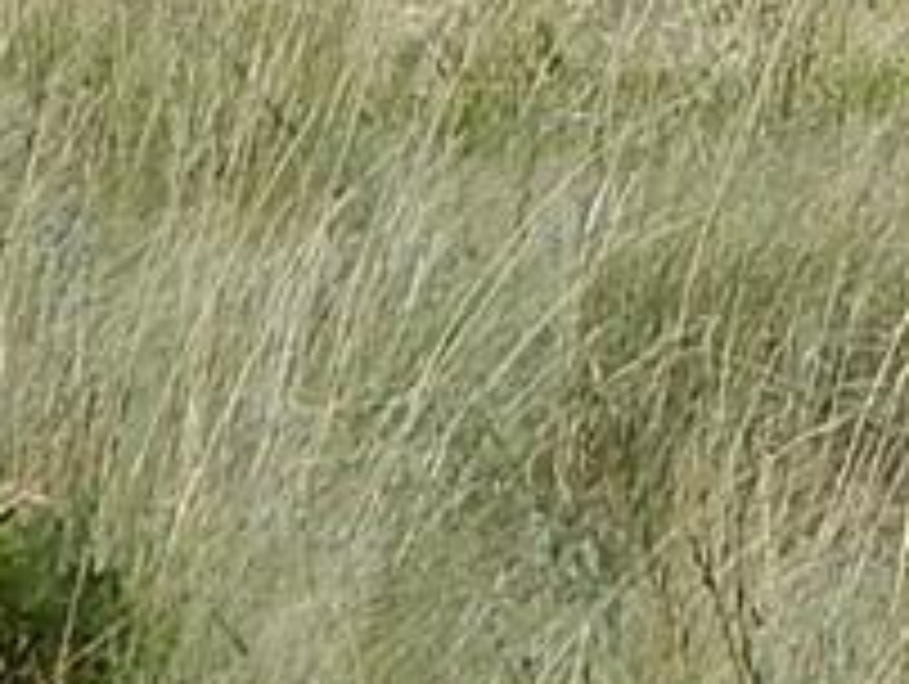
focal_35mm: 593
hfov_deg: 3.3
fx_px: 15590
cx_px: 2192
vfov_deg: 2.5
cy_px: -1233
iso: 125
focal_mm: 13.5
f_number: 8.4
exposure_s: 1/400
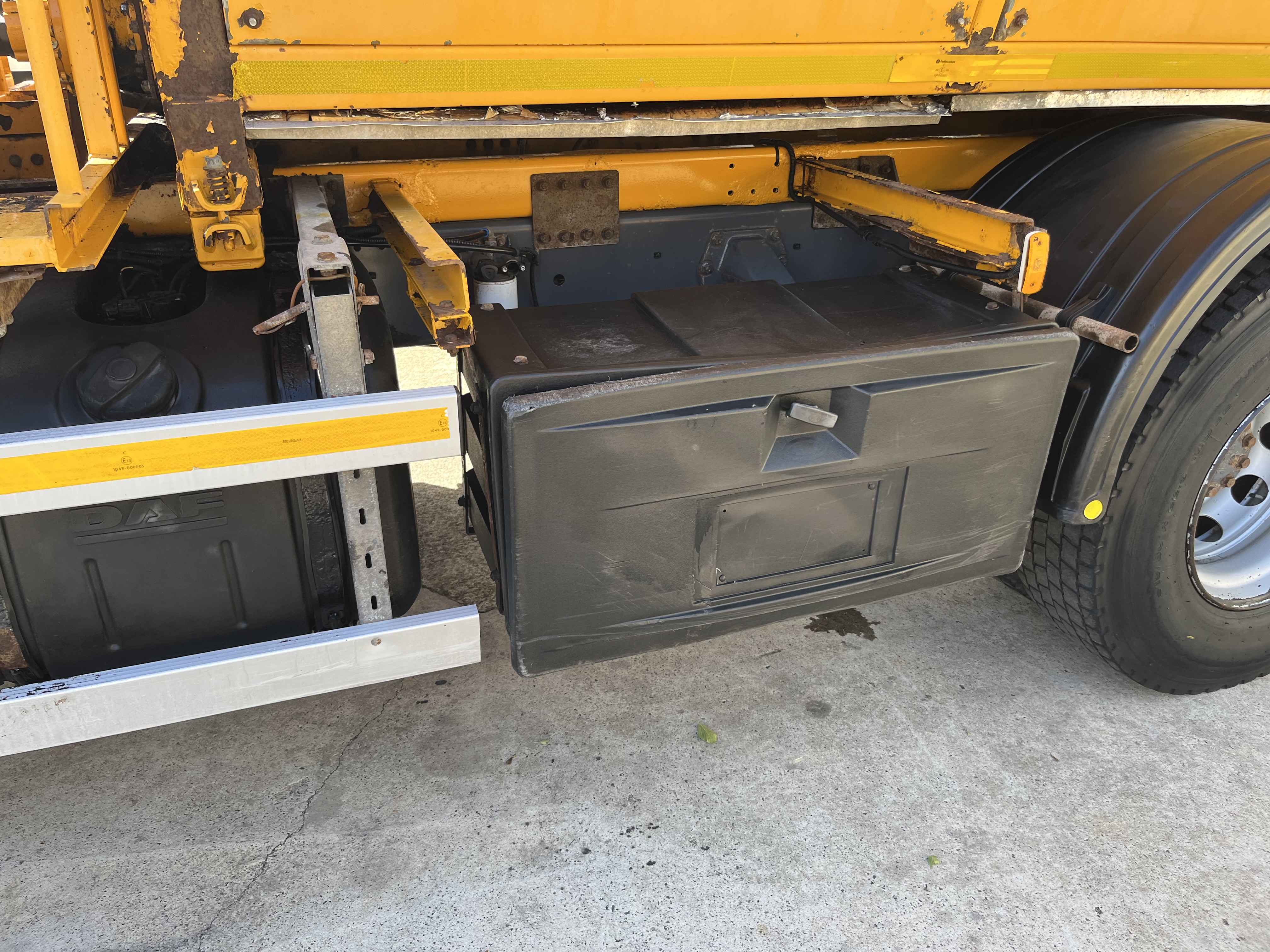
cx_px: 635
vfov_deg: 53.1
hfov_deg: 67.3
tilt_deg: -21.8
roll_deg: -0.2
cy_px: 476
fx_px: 954
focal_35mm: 26
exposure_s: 1/195
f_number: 1.6
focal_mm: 5.1
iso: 40
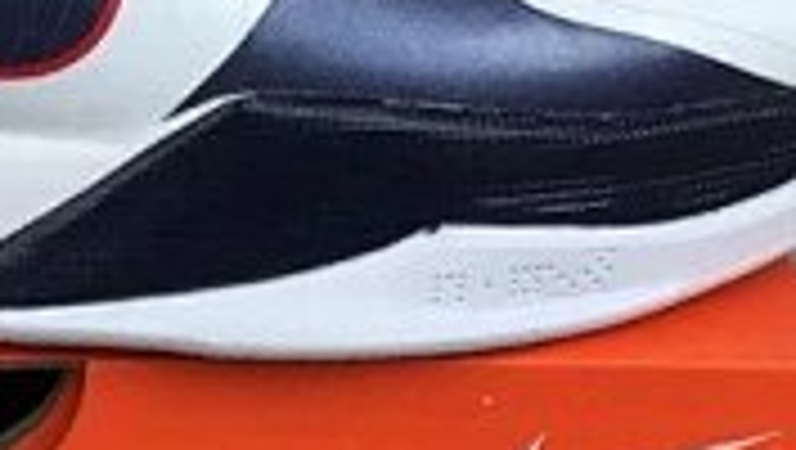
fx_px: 2578
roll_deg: +0.9
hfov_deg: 17.0
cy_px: 180
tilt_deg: -19.9
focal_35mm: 122
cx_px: -67
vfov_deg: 10.0
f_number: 2.4
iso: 25
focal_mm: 3.3
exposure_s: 1/673
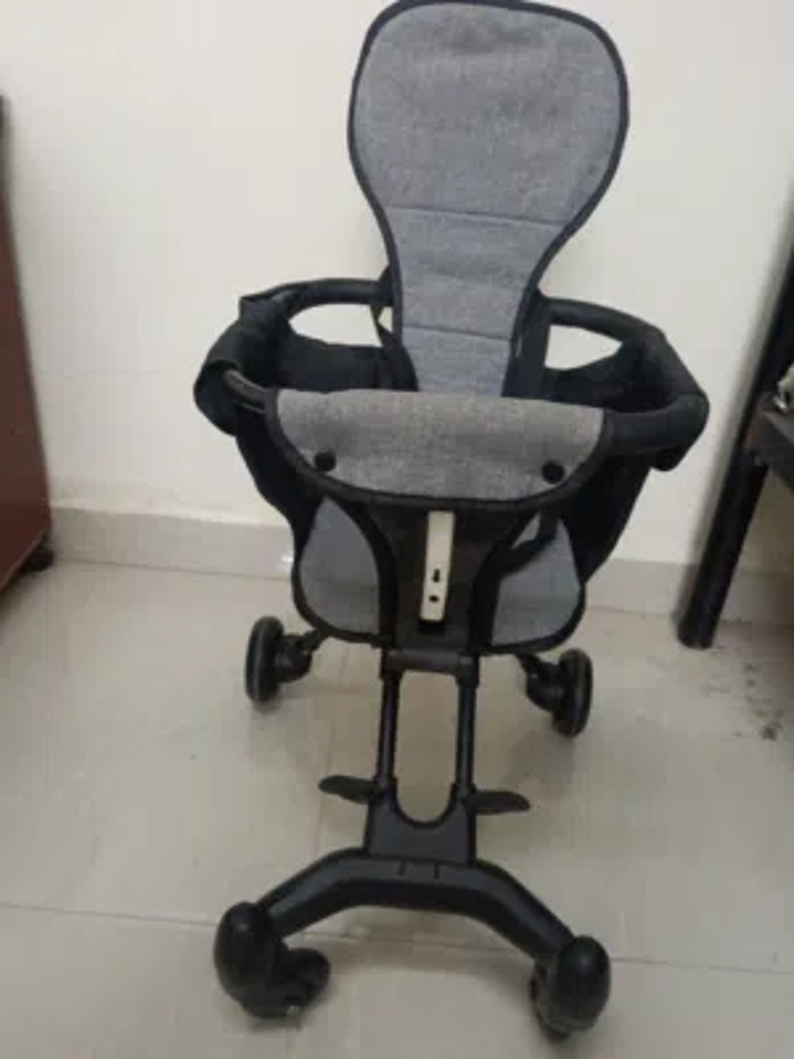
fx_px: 826
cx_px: 397
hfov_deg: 51.4
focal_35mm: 27
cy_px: 530
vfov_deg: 65.3
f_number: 1.9
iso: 1610
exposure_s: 1/25
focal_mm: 4.95
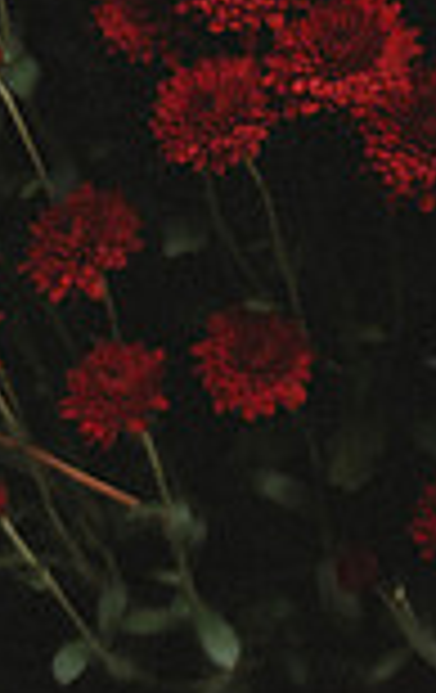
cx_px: -800
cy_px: 511
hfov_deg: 4.7
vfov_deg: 7.8
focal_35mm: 268
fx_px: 5067
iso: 100
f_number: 2.8
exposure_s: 1/250
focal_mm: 70
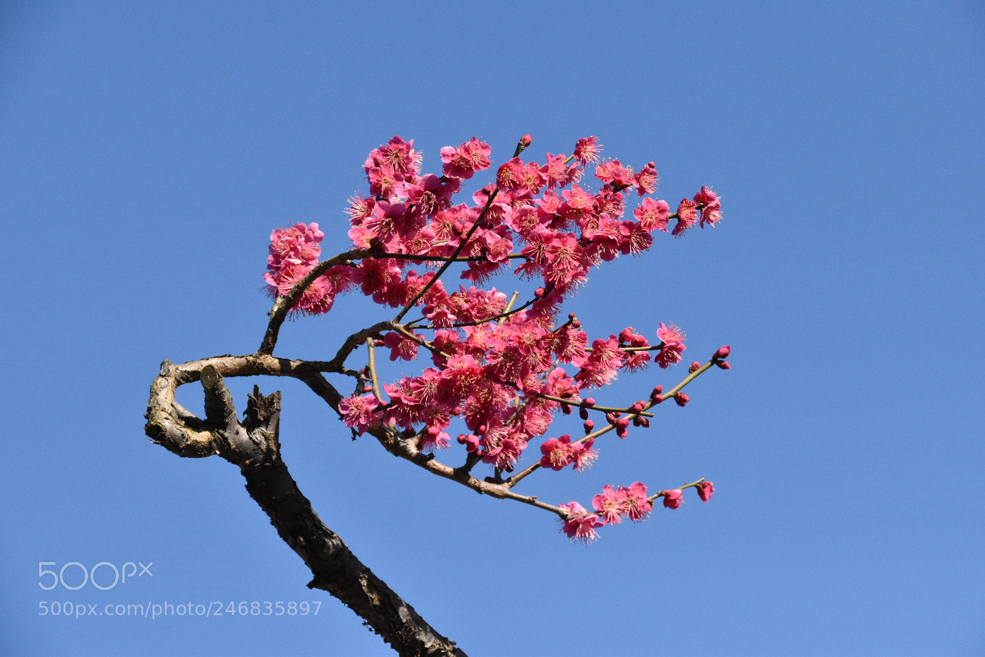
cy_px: 328
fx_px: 5336
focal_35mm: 195
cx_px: 492
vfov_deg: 7.0
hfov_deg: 10.5
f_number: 13
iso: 4000
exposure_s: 1/3200
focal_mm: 130
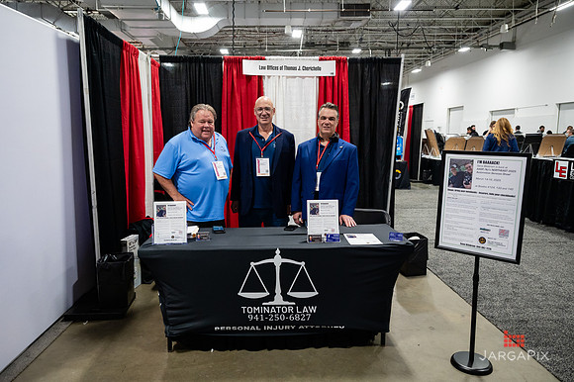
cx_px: 275
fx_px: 402
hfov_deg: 71.0
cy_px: 193
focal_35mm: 25
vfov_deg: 50.8
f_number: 3.2
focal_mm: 24
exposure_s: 1/200
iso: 3200
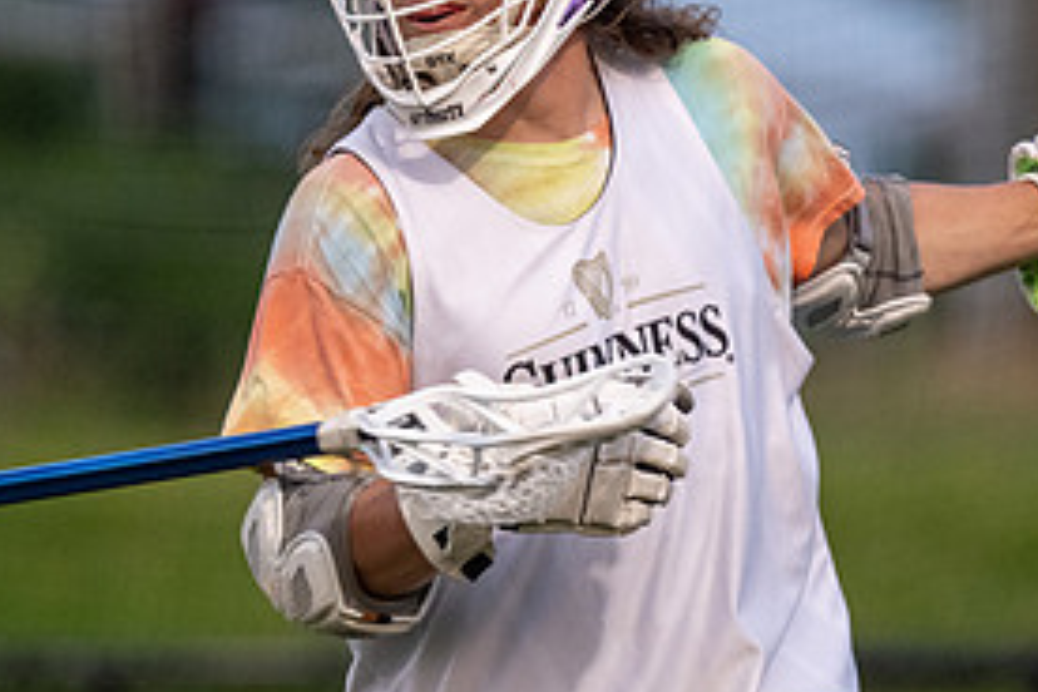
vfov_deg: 1.3
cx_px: 557
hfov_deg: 2.0
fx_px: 30273
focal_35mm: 1050
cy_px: 295
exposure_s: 1/1000
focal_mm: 500
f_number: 5.6
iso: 4500
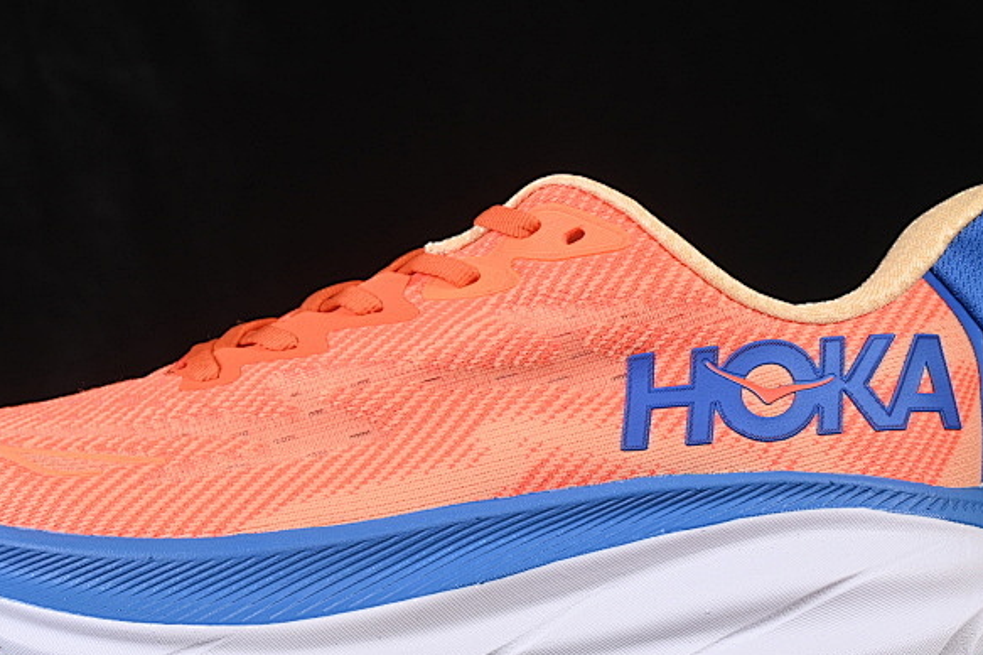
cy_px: 338
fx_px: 3793
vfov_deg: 9.9
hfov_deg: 14.8
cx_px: 418
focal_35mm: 139
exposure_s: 1/80
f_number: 8
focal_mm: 50
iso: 160
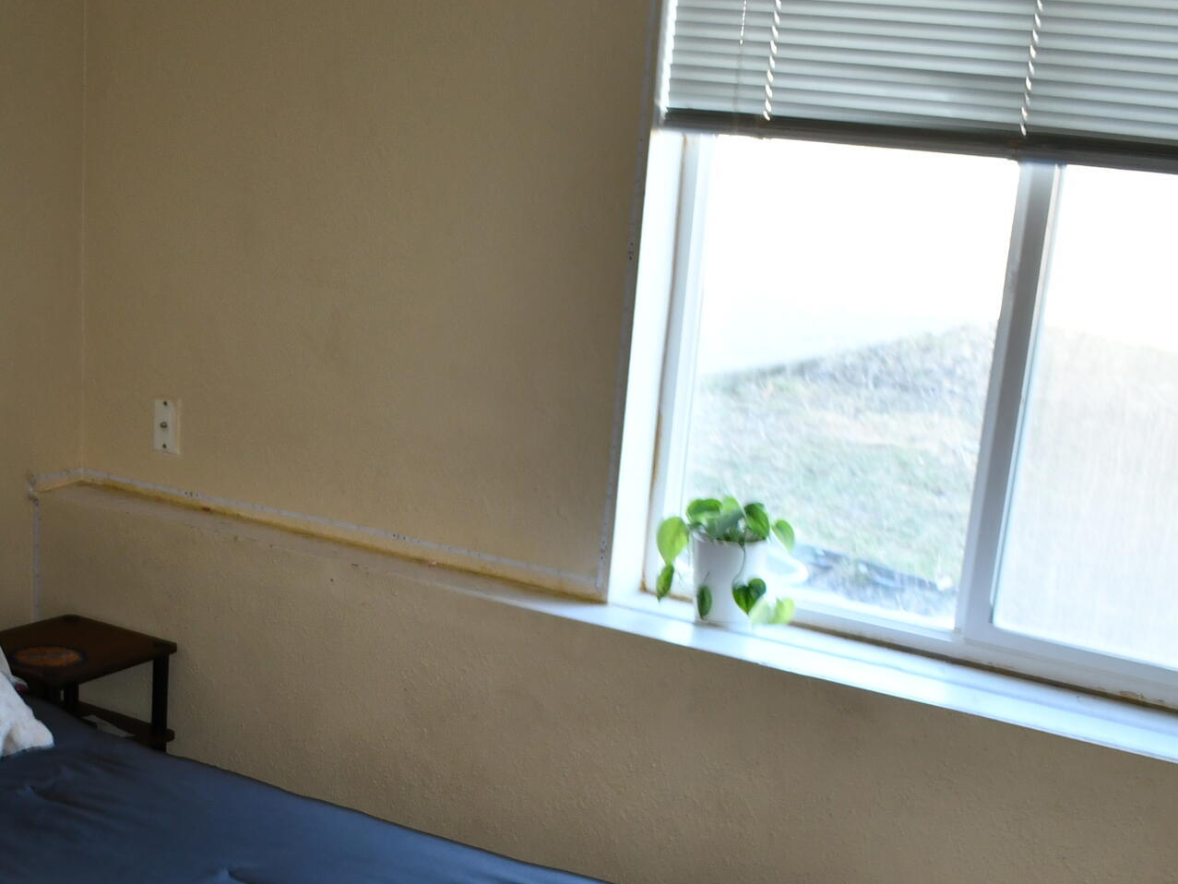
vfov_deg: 23.2
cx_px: 380
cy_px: 852
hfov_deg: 31.4
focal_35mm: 61
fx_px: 2076
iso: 400
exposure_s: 1/60
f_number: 3.5
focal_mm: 18
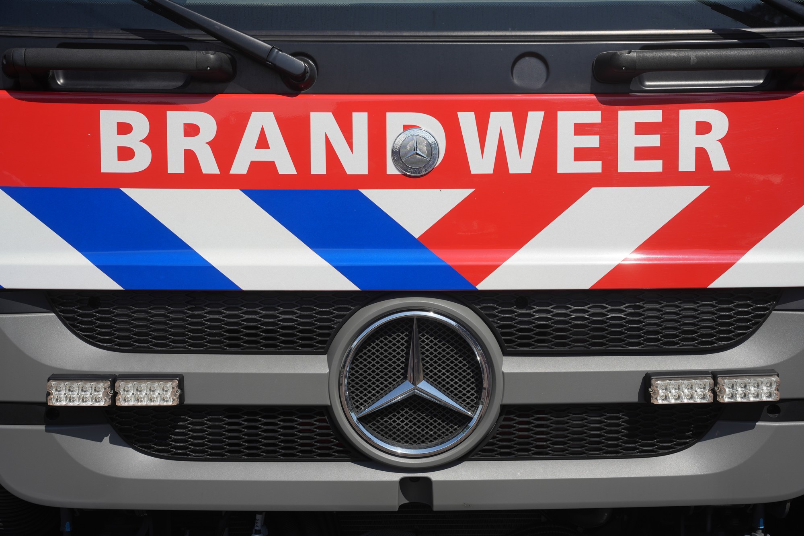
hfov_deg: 40.8
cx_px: 402
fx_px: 1081
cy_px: 268
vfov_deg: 27.8
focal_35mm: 48
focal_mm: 48.4
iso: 100
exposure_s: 1/500
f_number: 7.1
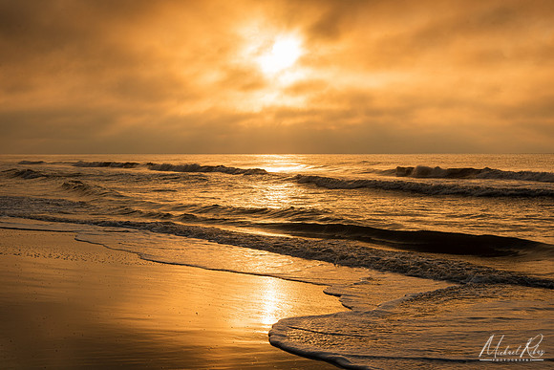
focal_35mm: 56
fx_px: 867
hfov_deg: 35.4
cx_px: 277
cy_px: 185
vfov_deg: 24.1
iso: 200
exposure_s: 1/350
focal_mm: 55
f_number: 13
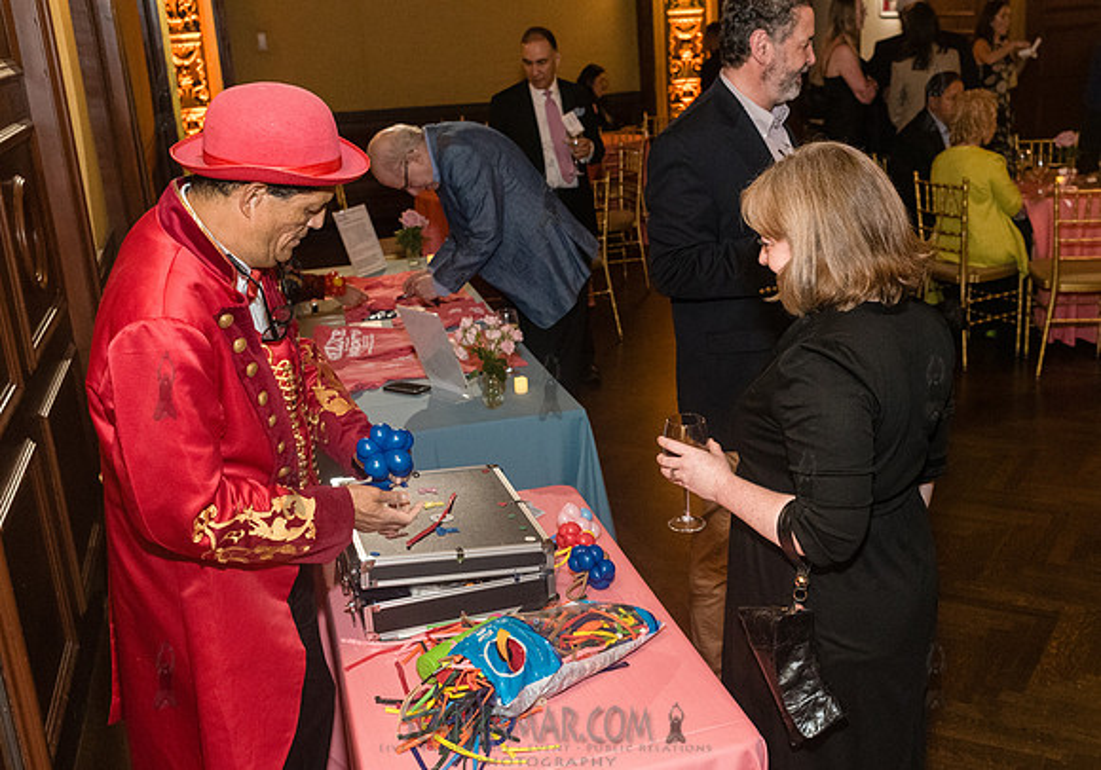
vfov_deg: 34.2
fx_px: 1251
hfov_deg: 47.3
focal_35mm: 40
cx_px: 643
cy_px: 429
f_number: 4.5
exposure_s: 1/125
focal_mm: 35
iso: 5000
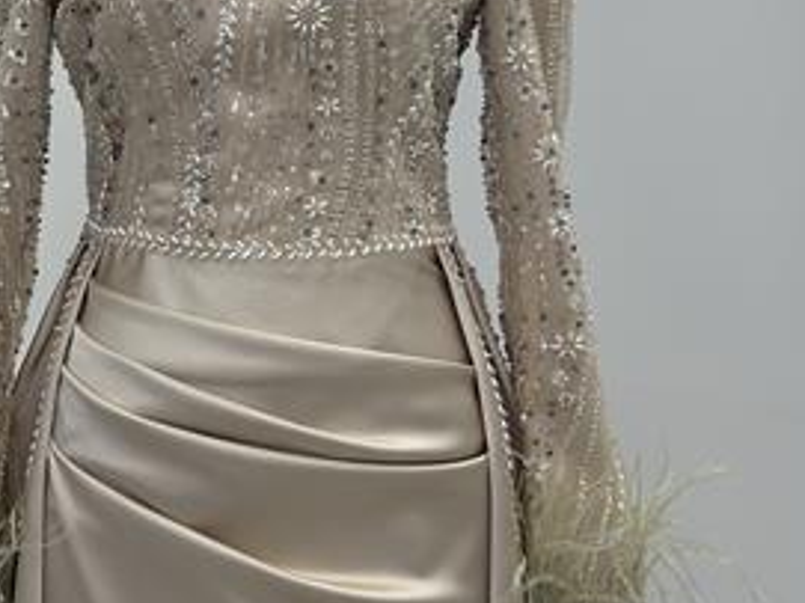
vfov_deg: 15.9
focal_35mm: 92
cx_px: 276
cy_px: 128
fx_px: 2139
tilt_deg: -6.3
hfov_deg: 21.2
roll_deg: -0.3
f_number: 1.78
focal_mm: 6.86
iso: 80
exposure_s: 1/471
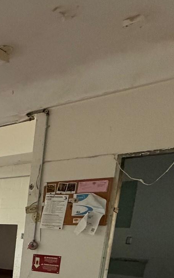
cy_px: 281
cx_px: -139
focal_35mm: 42
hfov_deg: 20.9
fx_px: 319
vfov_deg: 40.9
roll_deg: -0.8
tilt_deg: -10.2
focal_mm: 2.22
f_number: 2.2
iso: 400
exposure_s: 1/60
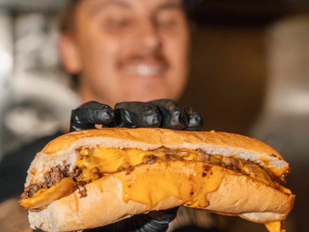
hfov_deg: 19.3
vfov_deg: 14.5
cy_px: 148
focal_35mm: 102
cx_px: 153
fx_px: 911
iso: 250
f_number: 5
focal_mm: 70
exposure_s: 1/80
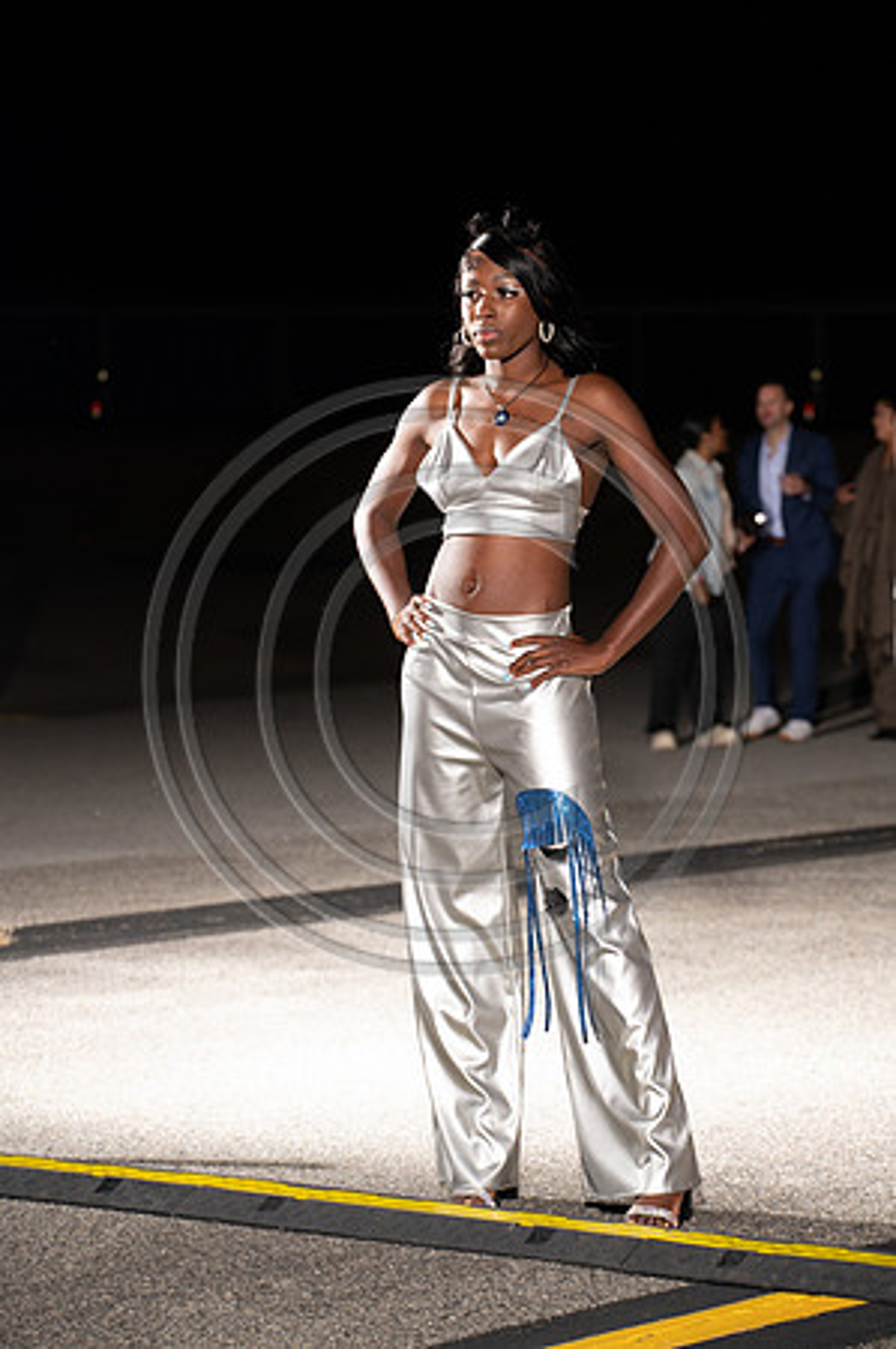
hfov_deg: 10.9
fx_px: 4677
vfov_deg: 16.4
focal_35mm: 125
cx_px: 448
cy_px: 674
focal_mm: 125
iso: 1000
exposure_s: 1/200
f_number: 6.3
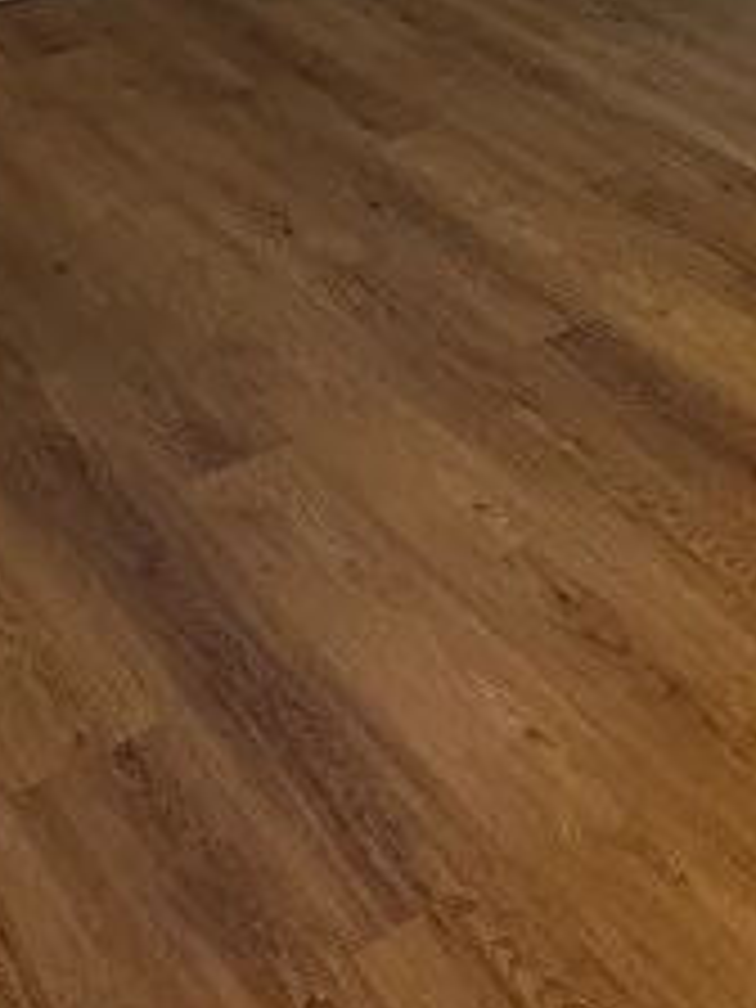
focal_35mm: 64
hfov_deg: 21.5
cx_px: 868
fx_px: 1864
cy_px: -302
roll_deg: -1.6
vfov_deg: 25.9
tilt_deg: -10.4
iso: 160
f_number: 2.2
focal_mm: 2.22
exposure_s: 1/60
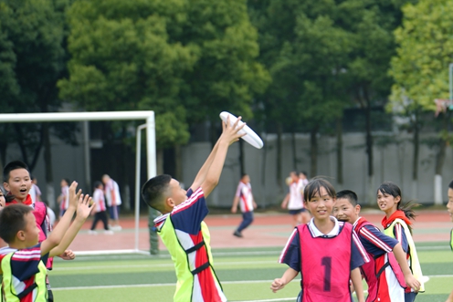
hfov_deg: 11.5
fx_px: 2253
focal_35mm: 179
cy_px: 200
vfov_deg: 7.7
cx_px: 343
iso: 50
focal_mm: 111
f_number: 3.2
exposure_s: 1/320
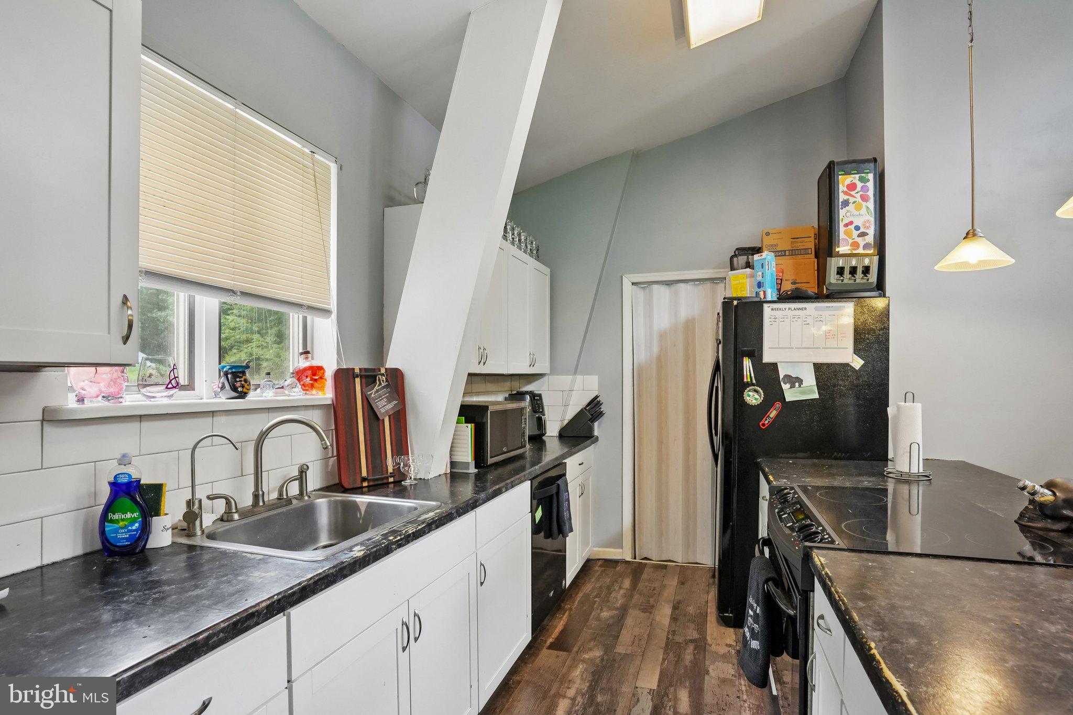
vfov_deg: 70.4
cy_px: 358
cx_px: 536
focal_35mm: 17
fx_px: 507
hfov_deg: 93.3
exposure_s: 1/125
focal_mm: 17
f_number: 5.6
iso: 3200
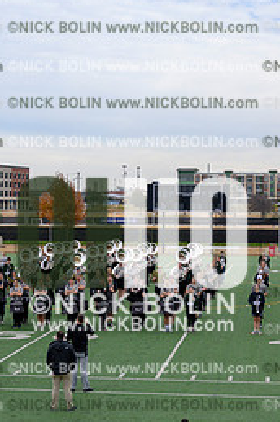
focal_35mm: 83
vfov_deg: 24.5
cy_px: 255
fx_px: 971
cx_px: 132
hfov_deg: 16.4
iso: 200
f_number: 4
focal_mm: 37
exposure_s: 1/800
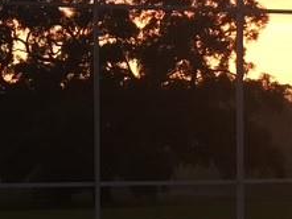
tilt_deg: -1.5
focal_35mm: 84
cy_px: 174
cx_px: 166
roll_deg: +0.1
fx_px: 709
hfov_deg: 23.3
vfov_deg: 17.4
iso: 200
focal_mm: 4.15
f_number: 2.2
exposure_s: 1/20
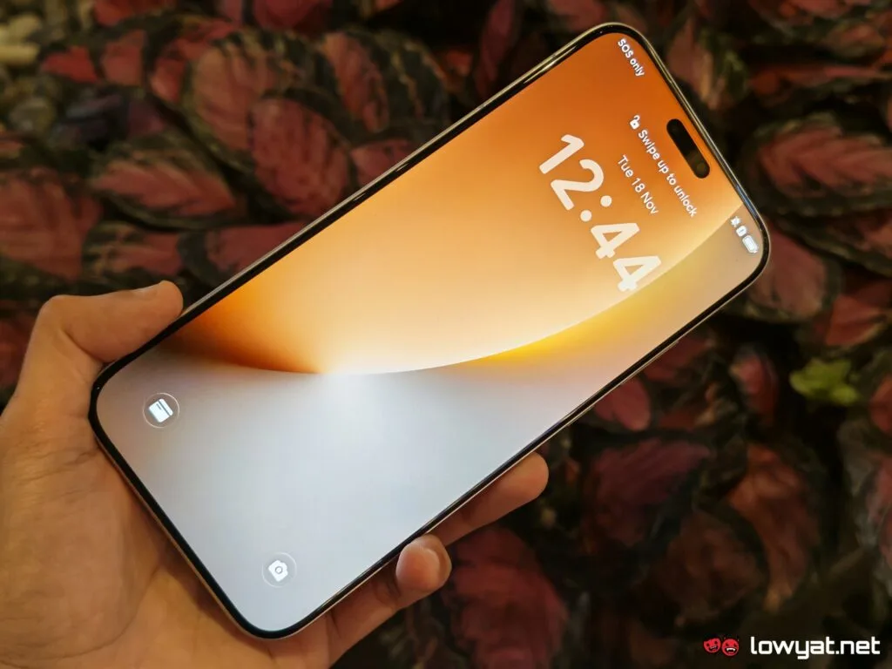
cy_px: 334
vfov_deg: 31.5
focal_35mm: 46
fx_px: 1185
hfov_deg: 41.2
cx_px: 446
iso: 50
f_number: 1.6
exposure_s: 1/110
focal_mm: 5.4
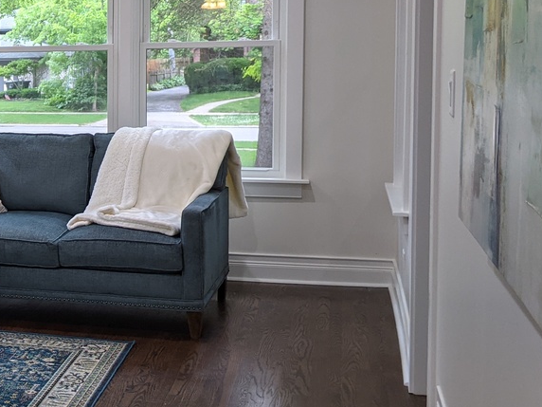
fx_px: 1065
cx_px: -75
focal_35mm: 68
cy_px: 136
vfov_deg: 21.5
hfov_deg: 26.1
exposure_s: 1/59.9
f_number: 1.8
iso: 72
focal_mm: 4.44
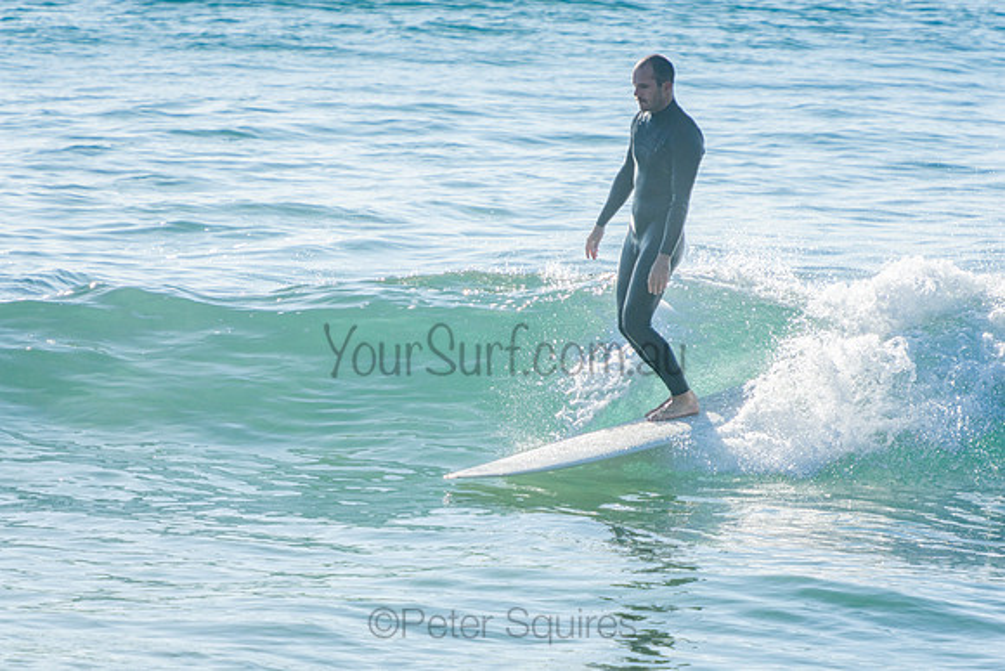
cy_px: 336
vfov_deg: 3.4
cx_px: 502
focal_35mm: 405
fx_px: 11308
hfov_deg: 5.1
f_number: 5.6
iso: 200
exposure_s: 1/1250
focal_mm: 270
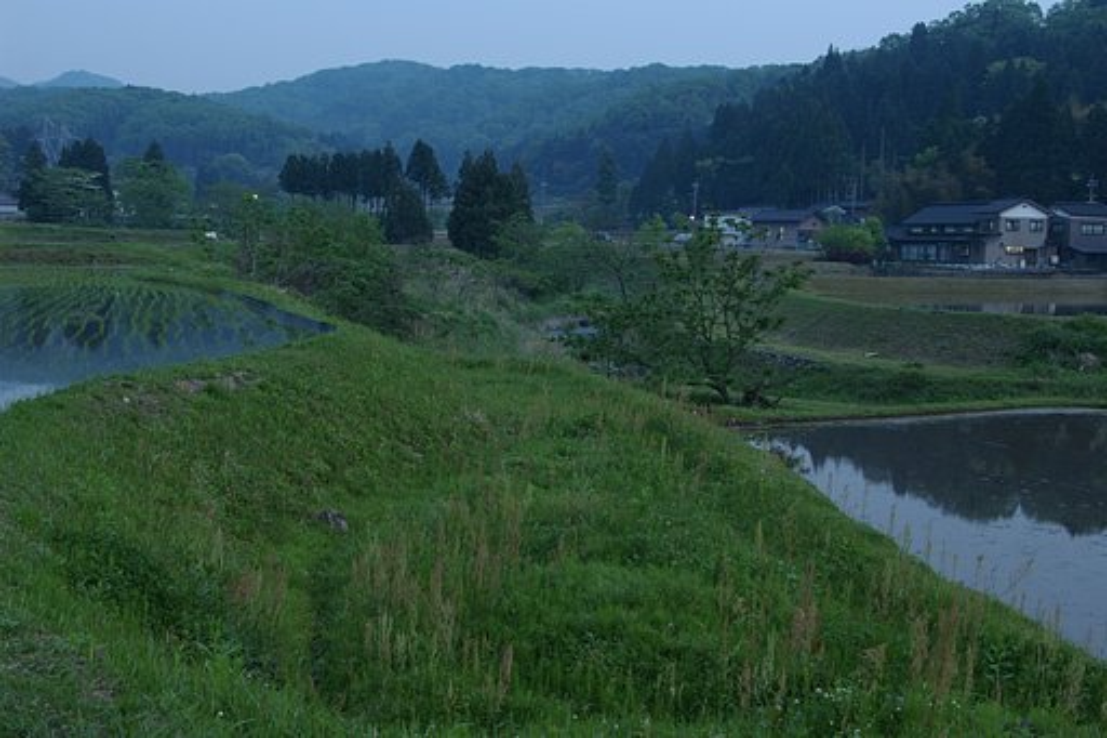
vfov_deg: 31.9
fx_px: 1291
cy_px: 369
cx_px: 554
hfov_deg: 46.4
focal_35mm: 42
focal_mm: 28
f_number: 8
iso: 200
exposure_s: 1.3
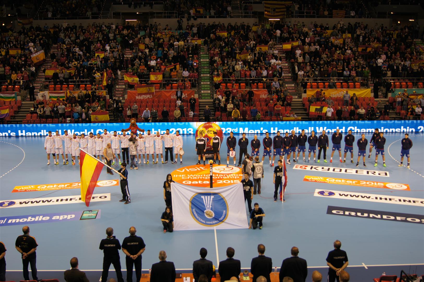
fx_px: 424
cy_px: 141
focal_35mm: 36
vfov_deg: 36.8
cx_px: 212
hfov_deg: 53.2
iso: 100
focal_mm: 24
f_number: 4.5
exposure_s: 1/40
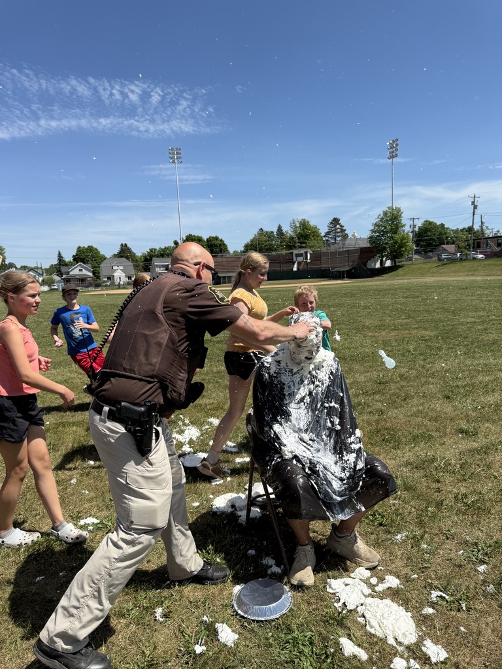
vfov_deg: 71.6
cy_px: 334
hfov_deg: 56.8
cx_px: 251
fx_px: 464
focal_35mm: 24
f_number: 1.78
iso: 100
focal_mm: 6.76
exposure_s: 1/6711
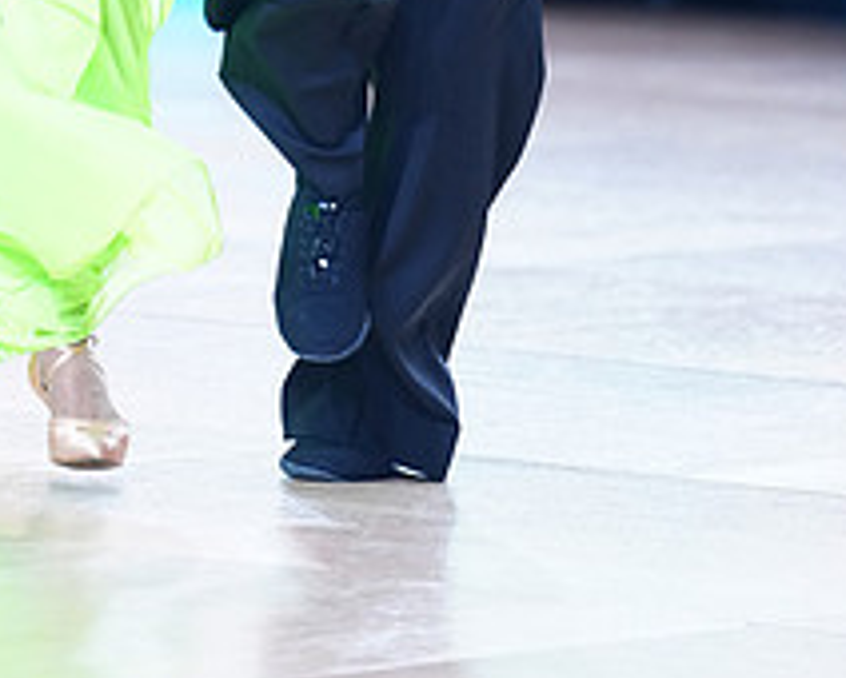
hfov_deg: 4.6
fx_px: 10476
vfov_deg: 3.7
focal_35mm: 418
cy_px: -339
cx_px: 114
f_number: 2.8
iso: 1250
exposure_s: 1/640
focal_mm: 163
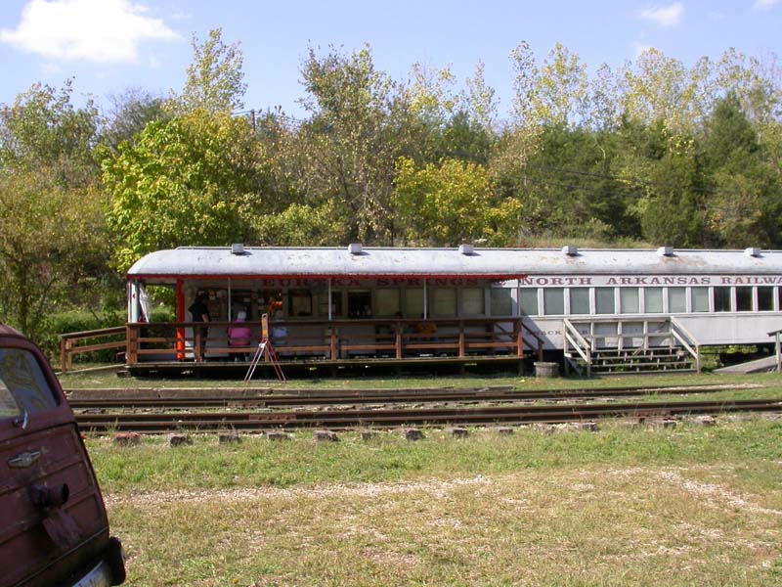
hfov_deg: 49.0
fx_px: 858
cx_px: 391
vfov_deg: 37.7
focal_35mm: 38
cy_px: 294
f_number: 6
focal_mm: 7.85
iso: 100
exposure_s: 1/232
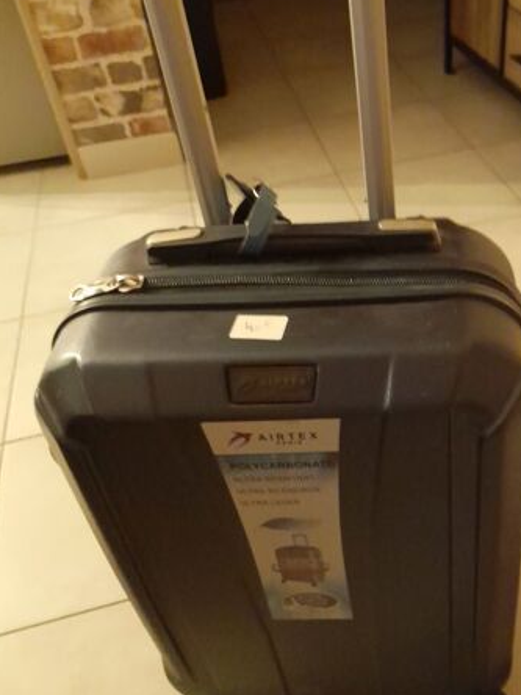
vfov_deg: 51.3
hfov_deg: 38.9
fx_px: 722
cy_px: 376
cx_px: 369
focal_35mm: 36
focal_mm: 4.6
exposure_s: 1/10
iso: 1000
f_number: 2
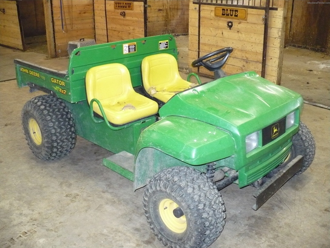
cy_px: 124
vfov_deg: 38.7
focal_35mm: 37
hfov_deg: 50.1
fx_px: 353
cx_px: 165
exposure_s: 1/30
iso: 500
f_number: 2.8
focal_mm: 6.1
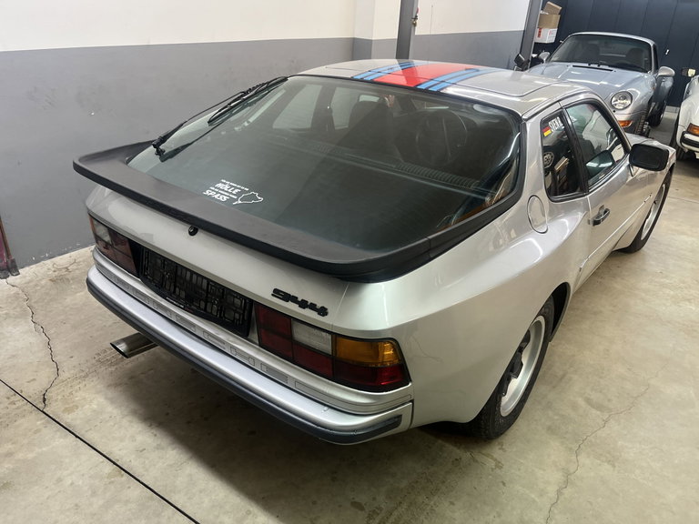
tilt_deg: -27.1
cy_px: 262
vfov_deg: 53.1
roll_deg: -3.5
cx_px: 350
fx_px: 525
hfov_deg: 67.3
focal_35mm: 26
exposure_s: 1/50
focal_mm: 5.1
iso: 160
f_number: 1.6
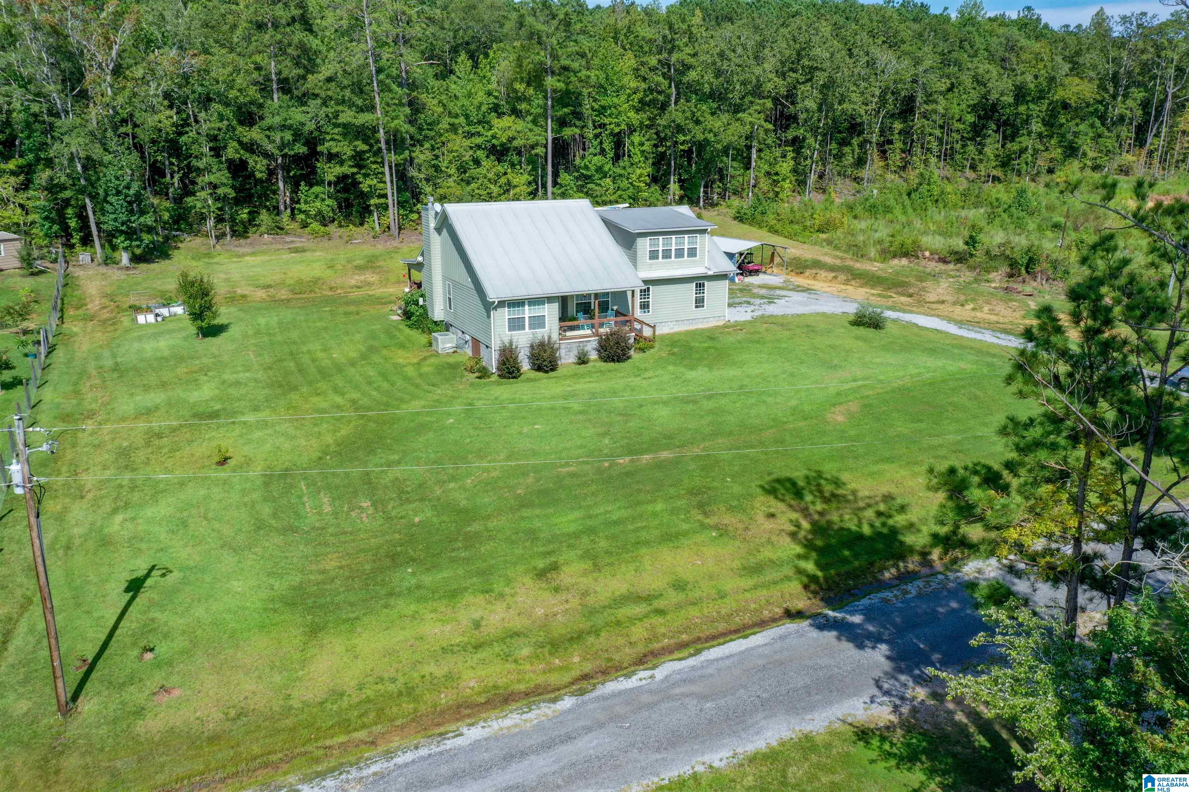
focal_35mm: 28
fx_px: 925
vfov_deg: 46.4
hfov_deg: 65.5
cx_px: 594
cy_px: 396
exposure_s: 1/100
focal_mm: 10.26
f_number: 10
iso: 100
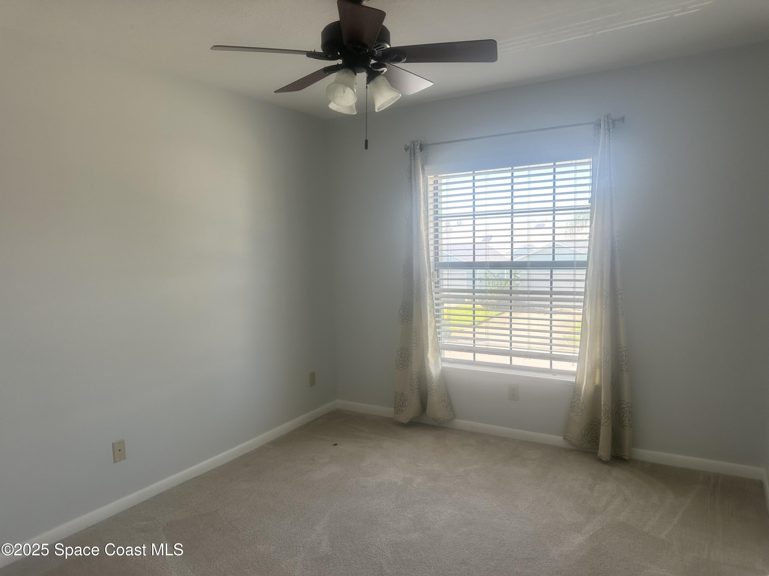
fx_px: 533
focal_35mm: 24
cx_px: 384
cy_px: 288
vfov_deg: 56.8
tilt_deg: -5.3
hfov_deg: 71.6
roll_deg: +1.2
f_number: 1.78
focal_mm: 6.86
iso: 100
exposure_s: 1/163
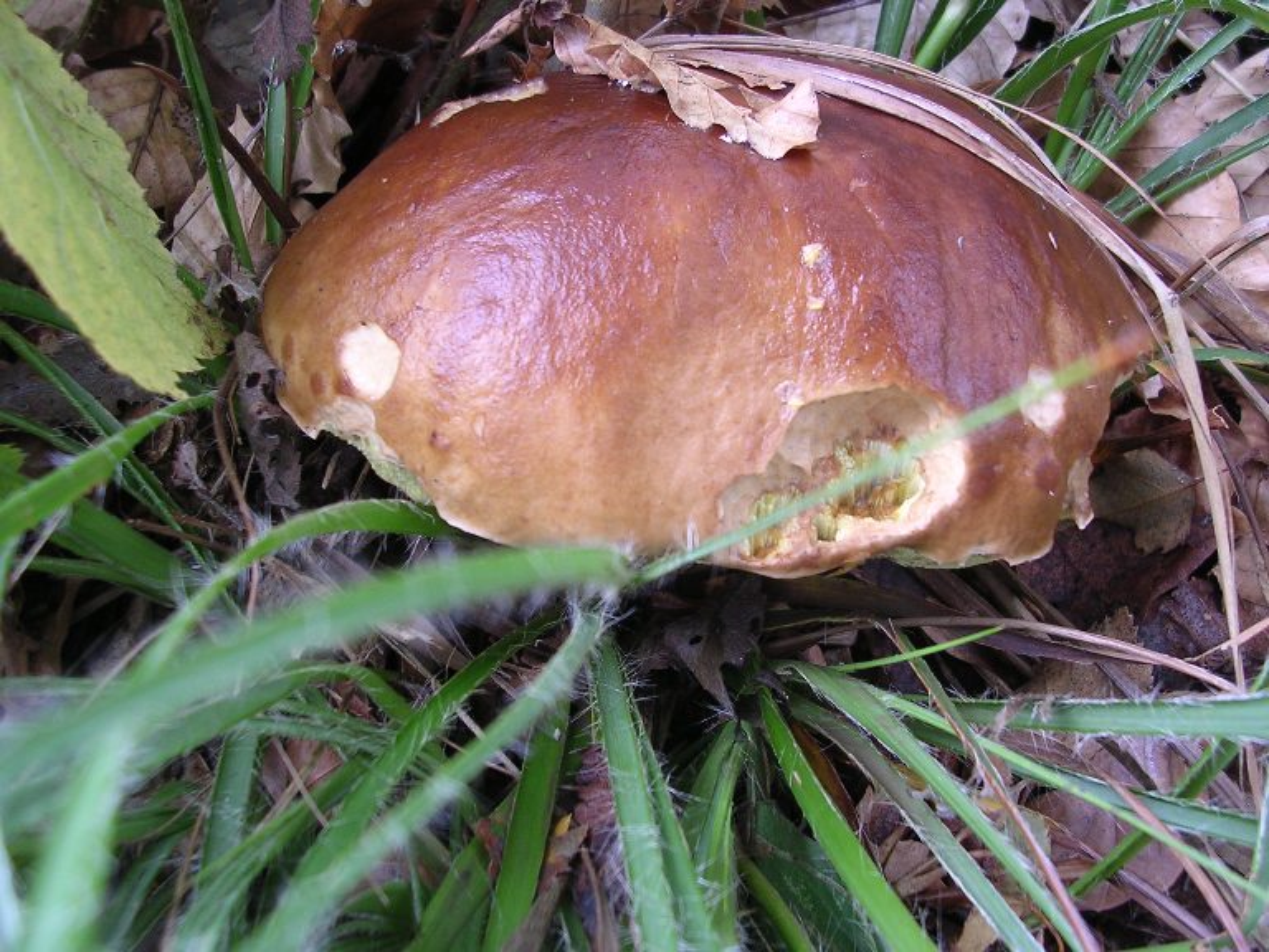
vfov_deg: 37.7
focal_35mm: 38
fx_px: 1393
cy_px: 476
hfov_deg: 49.0
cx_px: 634
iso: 100
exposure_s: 1/7.4
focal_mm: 5.8
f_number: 2.8
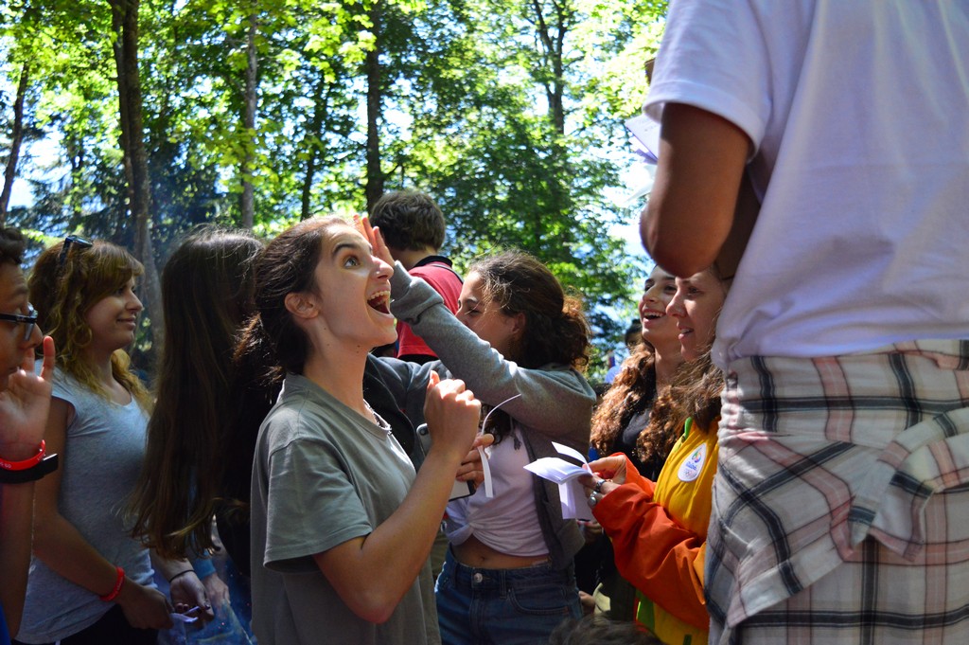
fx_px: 1089
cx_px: 484
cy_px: 322
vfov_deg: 33.0
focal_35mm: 40
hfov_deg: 48.0
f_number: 4.5
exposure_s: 1/1000
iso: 1600
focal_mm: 27
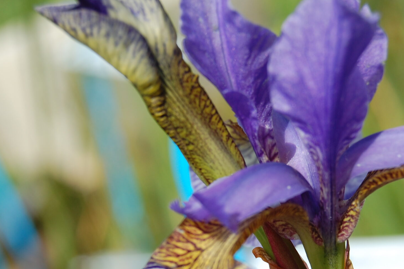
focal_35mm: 127
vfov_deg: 10.8
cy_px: 206
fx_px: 1424
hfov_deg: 16.1
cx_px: 288
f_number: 9
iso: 200
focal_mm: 48
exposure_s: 1/320
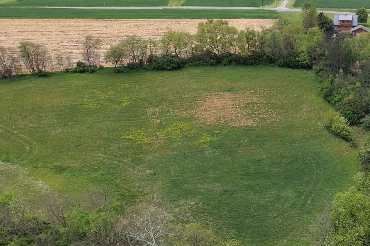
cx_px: 384
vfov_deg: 23.8
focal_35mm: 54
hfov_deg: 33.3
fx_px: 555
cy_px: 256
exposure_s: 1/1250
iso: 100
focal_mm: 8.67
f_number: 1.8
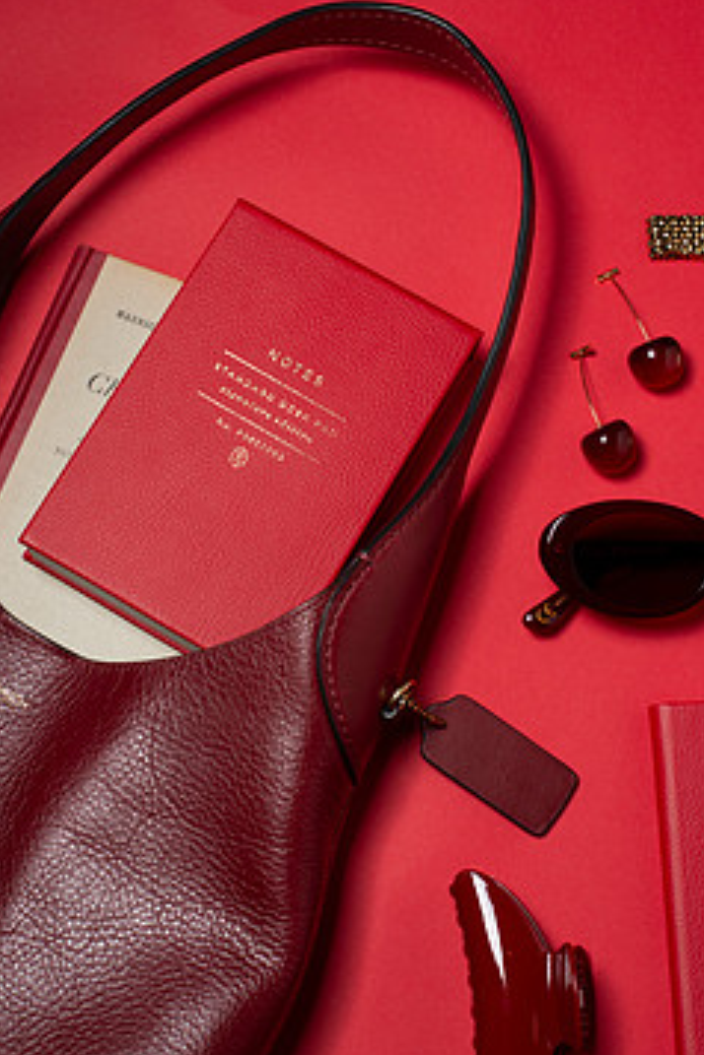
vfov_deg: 31.8
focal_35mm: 63
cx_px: 275
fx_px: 1848
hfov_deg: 21.5
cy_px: 434
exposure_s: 1/250
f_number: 11
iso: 200
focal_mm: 50
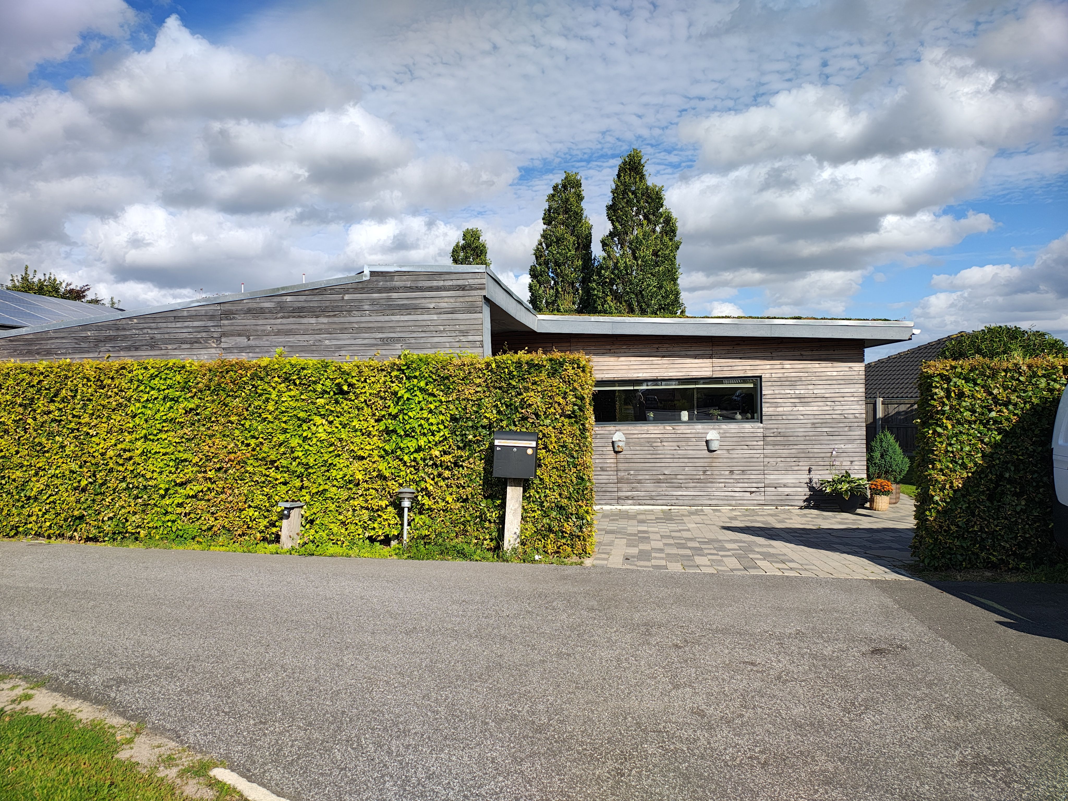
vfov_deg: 54.9
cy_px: 400
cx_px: 534
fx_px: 771
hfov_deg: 69.4
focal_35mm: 25
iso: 100
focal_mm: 5.89
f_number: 1.4
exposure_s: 1/1508
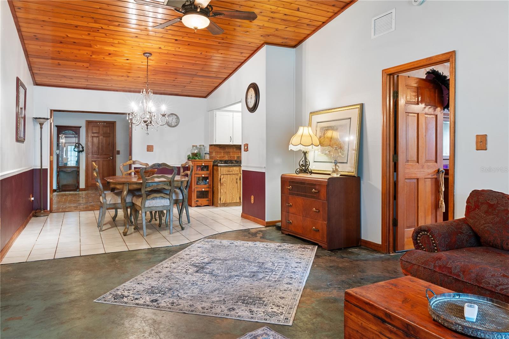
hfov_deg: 73.8
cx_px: 254
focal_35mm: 24
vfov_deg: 53.1
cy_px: 170
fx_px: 339
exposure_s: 1.6
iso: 400
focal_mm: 16
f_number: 8
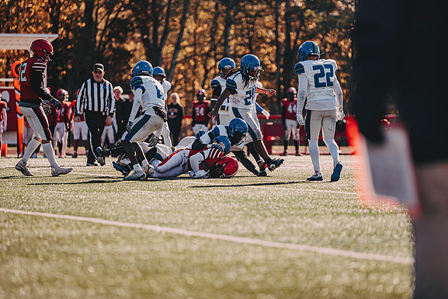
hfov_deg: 10.2
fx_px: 2502
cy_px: 150
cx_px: 224
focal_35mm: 201
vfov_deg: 6.8
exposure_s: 1/3200
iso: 250
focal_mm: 200
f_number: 3.2
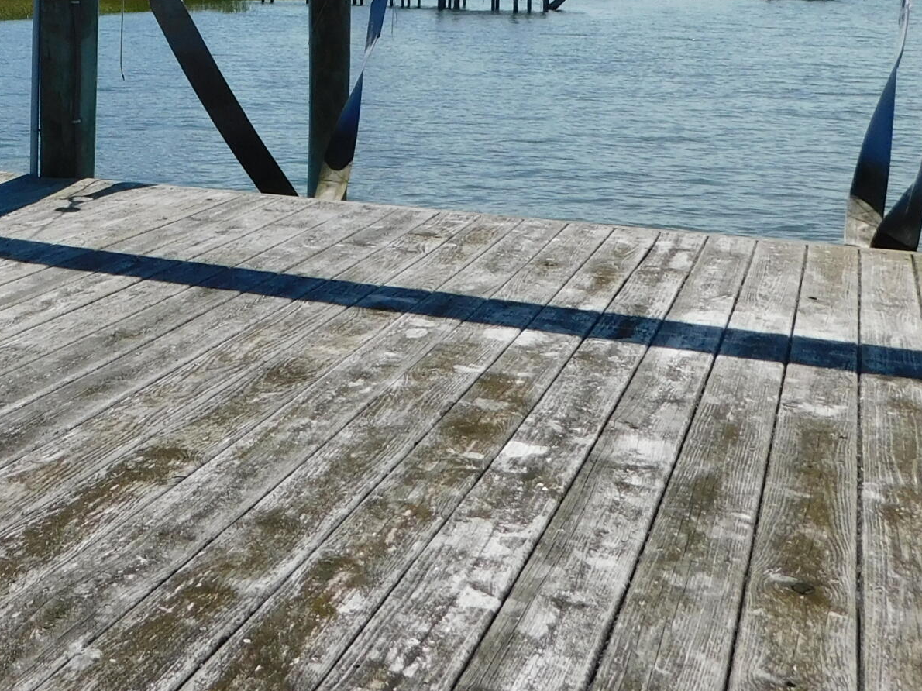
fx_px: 1545
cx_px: -58
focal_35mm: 58
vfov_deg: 23.9
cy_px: -26
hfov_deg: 30.2
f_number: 6
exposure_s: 1/800
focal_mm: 4
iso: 125
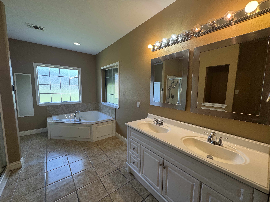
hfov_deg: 102.1
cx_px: 135
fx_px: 109
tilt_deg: -7.7
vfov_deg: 85.7
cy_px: 101
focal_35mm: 14
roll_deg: -1.4
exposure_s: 1/120
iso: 160
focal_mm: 2.22
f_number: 2.2
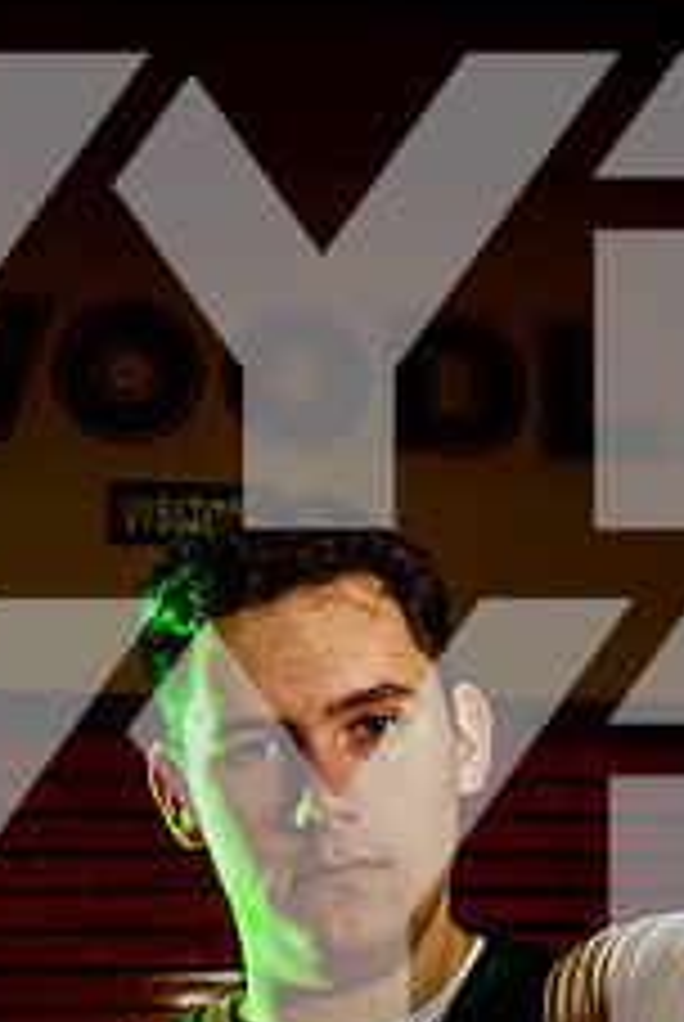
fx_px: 2102
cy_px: 840
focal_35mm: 74
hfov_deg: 18.3
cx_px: 522
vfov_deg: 26.7
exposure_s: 1/250
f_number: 5
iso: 200
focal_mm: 29
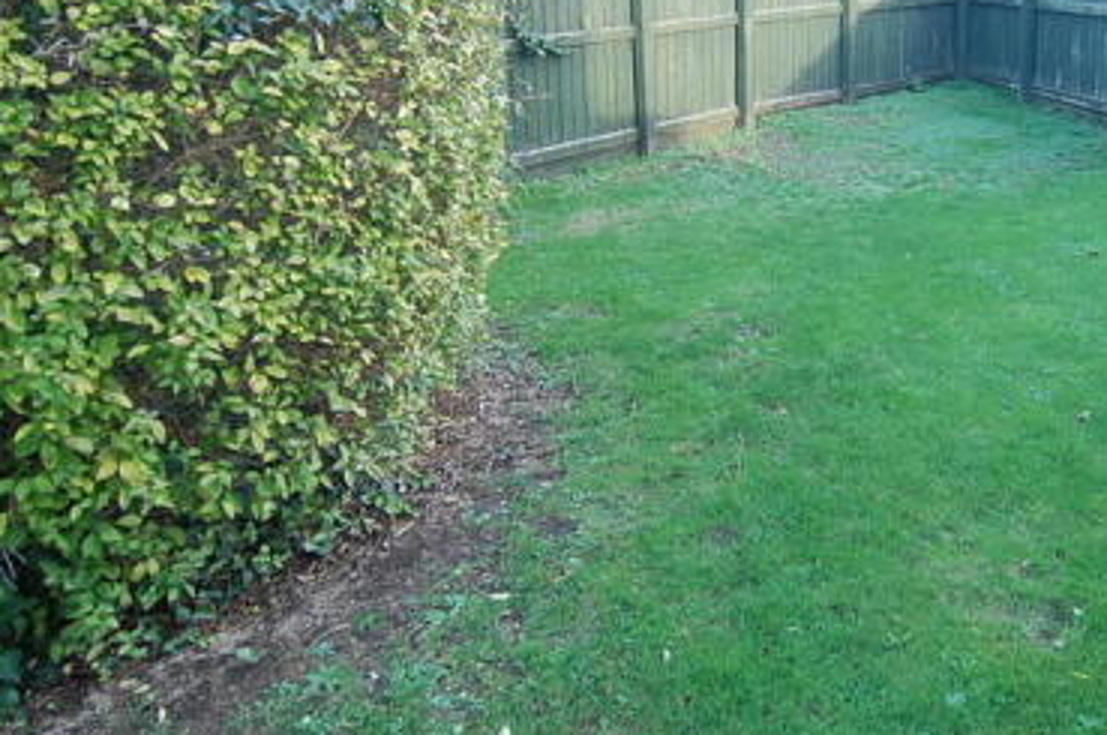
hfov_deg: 56.3
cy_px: 276
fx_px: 983
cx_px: 810
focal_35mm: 32
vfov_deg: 40.7
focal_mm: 12
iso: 400
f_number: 4.5
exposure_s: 1/80
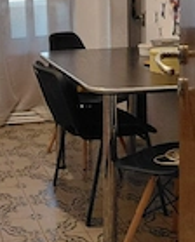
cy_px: 71
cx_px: 0
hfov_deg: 21.2
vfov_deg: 26.8
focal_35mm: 70
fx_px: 503
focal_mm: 4.69
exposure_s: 1/30
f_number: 1.8
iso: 320
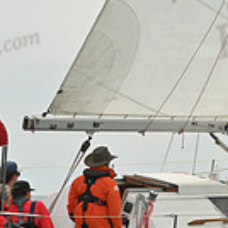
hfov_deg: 6.8
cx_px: 129
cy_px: 127
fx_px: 1915
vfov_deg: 6.8
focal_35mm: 257
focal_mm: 70
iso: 320
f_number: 8
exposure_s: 1/2000
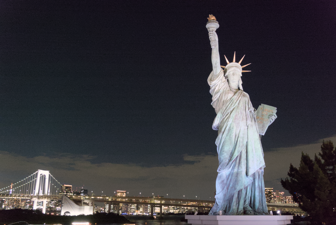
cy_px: 112
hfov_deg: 51.8
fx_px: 346
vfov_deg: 36.0
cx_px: 168
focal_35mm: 37
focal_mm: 13.84
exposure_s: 1/13
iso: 6400
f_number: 4
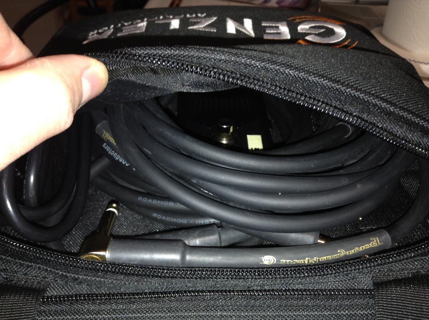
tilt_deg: -36.8
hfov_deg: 55.4
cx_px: 214
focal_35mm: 33
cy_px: 160
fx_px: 408
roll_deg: -1.9
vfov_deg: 42.8
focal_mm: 3.3
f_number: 2.4
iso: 32
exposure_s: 1/16
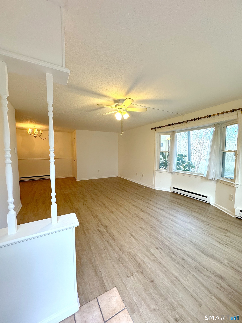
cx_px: 121
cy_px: 162
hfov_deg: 85.7
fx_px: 130
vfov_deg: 102.1
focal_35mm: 14
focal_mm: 2.22
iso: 250
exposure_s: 1/120
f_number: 2.2
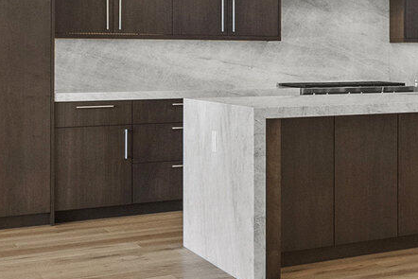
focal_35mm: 77
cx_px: 792
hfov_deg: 18.8
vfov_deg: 17.6
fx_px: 894
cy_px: 55
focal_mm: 17
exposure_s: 1/50
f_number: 8
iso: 2000
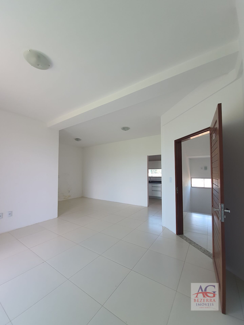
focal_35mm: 13
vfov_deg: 106.2
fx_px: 122
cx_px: 122
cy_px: 162
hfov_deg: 89.9
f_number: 2.2
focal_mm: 1.74
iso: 80
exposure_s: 1/120
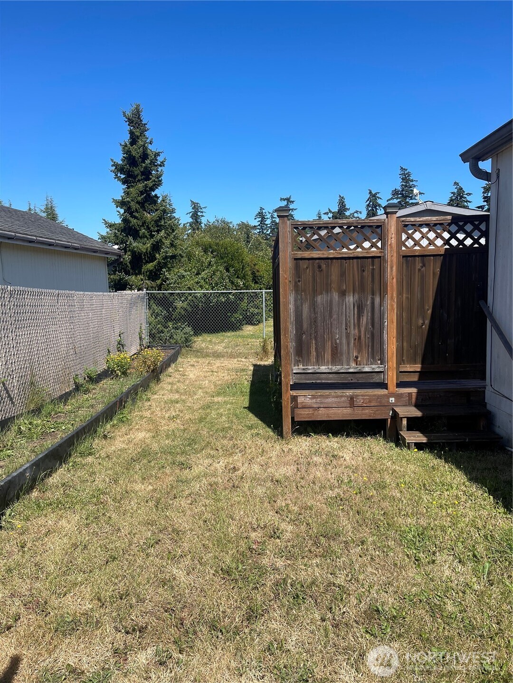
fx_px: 494
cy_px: 342
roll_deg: +0.2
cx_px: 256
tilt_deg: -6.8
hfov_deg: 54.9
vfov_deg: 69.4
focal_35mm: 25
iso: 32
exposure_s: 1/3165
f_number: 1.6
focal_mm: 5.1
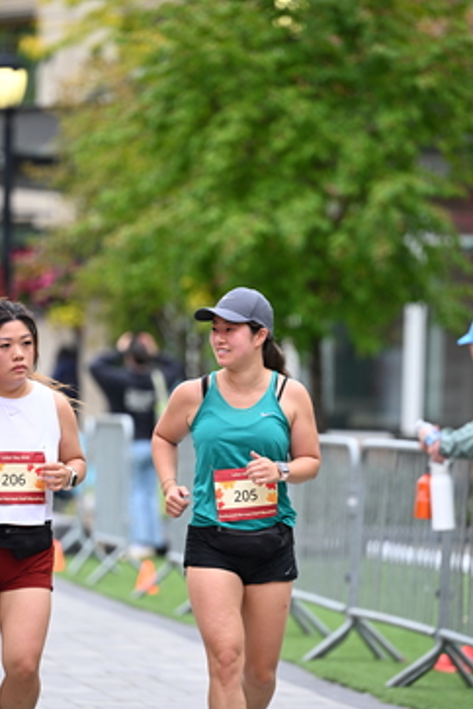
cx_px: 226
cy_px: 393
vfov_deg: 7.8
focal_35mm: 265
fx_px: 5222
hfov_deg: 5.2
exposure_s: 1/1600
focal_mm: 175
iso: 640
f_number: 2.8
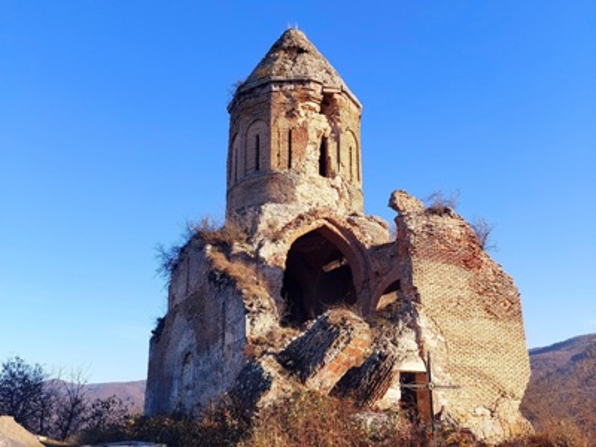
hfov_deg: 73.9
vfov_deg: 58.9
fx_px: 396
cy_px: 224
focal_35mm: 23
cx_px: 298
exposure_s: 1/435
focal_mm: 5.06
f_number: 1.8
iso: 25
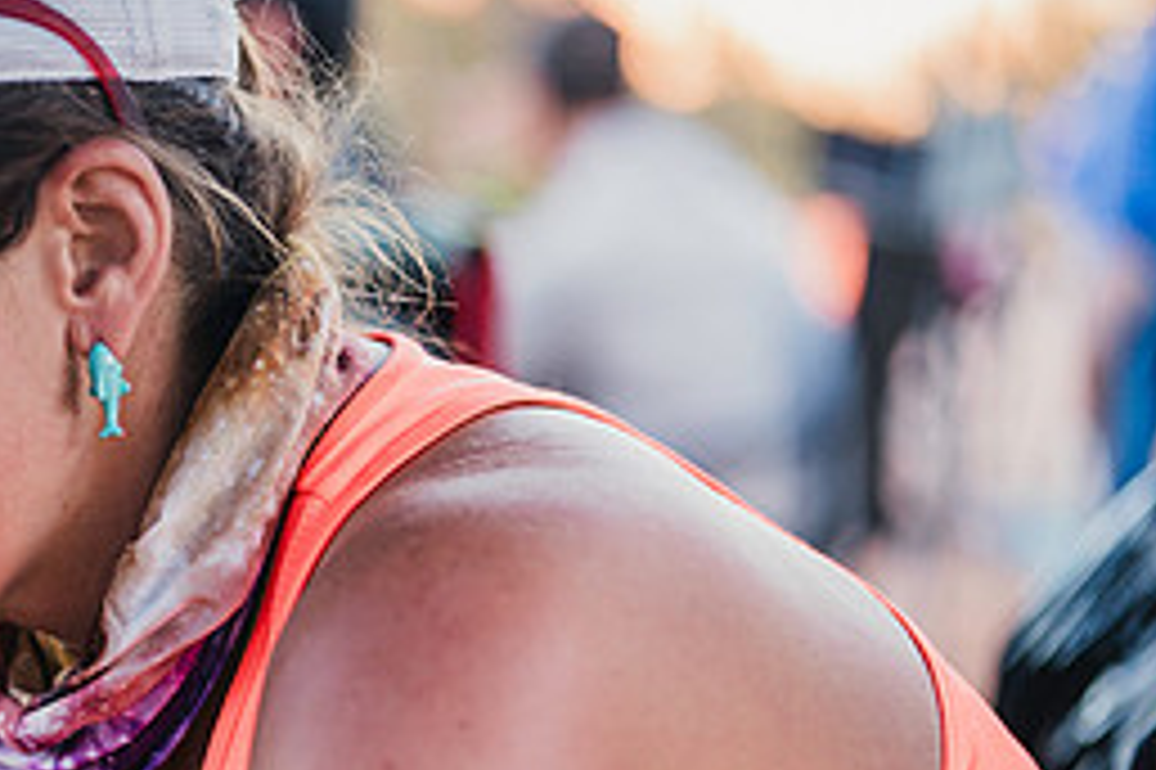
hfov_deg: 17.7
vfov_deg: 12.1
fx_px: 3626
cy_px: 610
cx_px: 0
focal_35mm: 113
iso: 100
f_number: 1.4
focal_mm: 50
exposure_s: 1/160
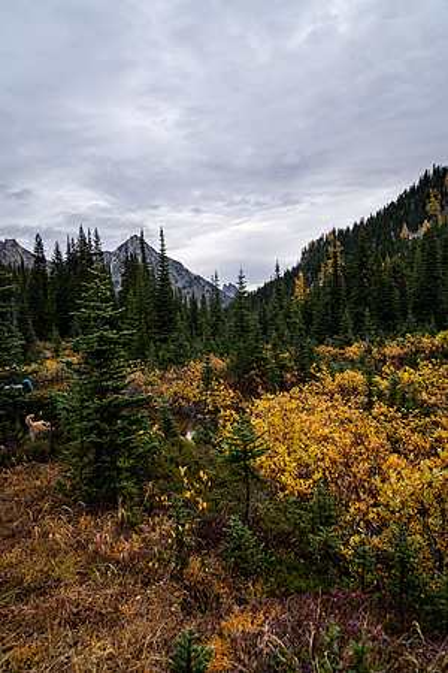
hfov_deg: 49.6
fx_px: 485
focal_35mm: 26
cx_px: 224
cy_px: 336
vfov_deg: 69.4
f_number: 4
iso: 100
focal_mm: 26
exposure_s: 1/1000
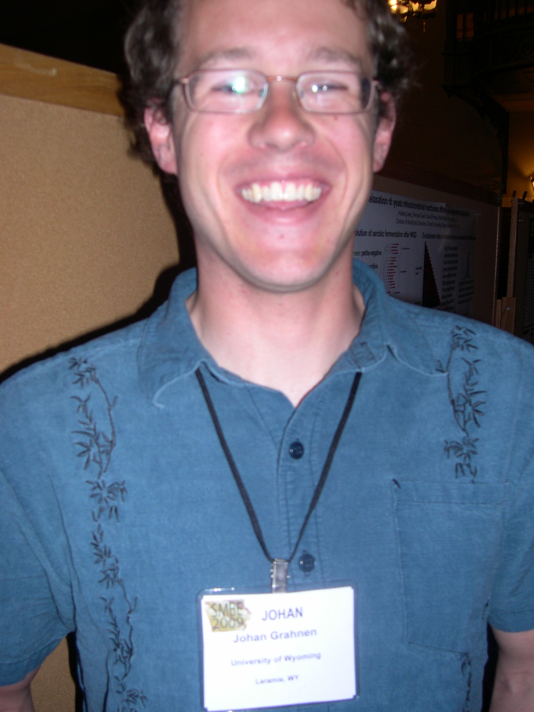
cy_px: 356
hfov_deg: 37.7
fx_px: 782
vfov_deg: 49.0
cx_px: 267
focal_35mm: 38
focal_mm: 8
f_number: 2.8
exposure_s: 1/60
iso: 100
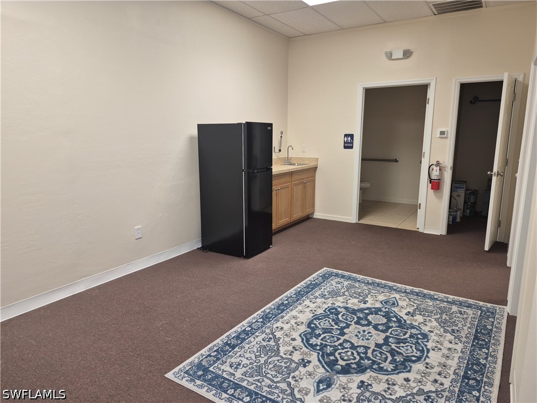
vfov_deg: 58.9
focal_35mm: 23
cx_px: 268
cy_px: 202
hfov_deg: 73.9
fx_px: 357
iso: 160
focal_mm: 5.4
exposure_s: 1/120
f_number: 1.8
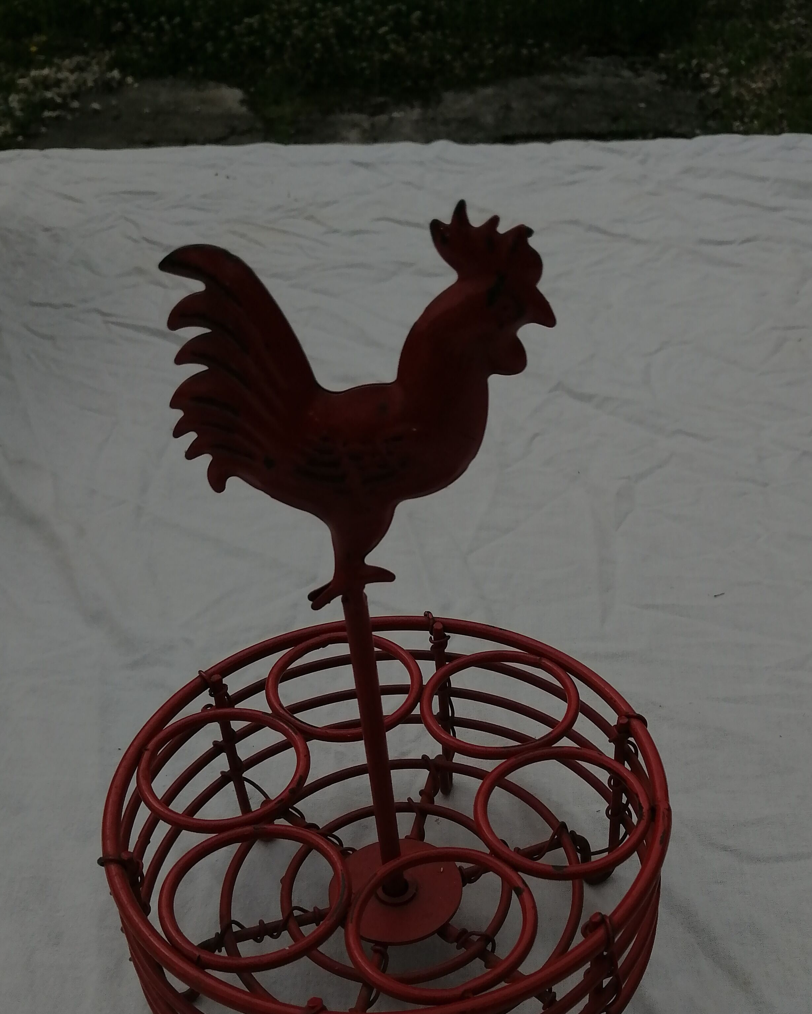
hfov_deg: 38.9
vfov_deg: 47.1
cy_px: 685
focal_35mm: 38
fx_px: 1141
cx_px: 502
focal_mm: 3.96
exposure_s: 1/6329
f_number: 1.8
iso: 50
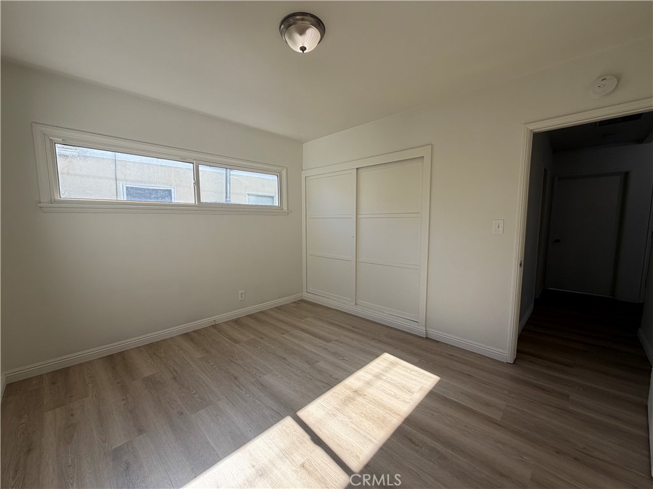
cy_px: 244
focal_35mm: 14
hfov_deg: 102.1
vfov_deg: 85.7
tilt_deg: -5.2
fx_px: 264
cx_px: 326
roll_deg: +0.4
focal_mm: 2.22
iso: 64
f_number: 2.2
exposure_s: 1/502
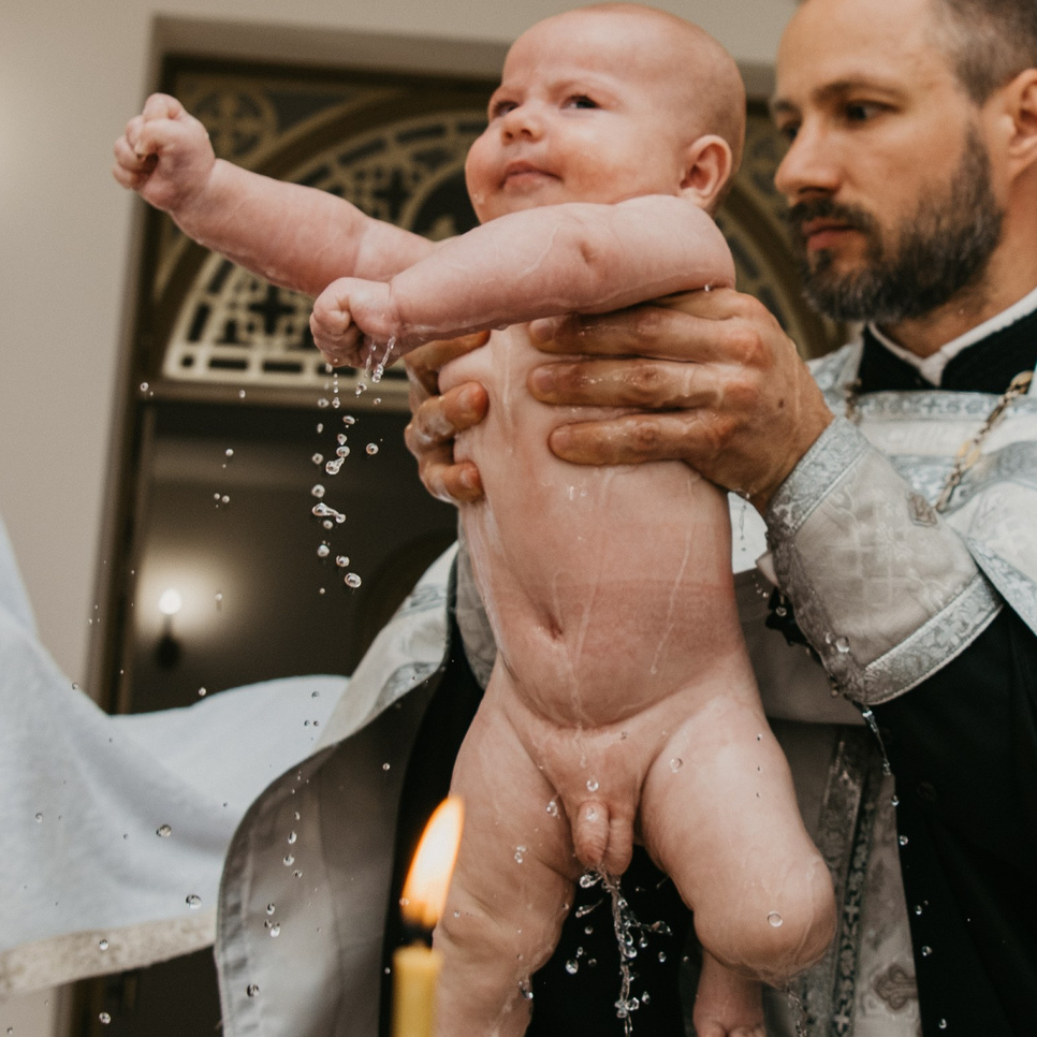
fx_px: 2000
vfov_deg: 29.0
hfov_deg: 28.7
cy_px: 408
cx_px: 748
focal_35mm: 59
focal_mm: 24
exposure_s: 1/160
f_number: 4
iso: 125
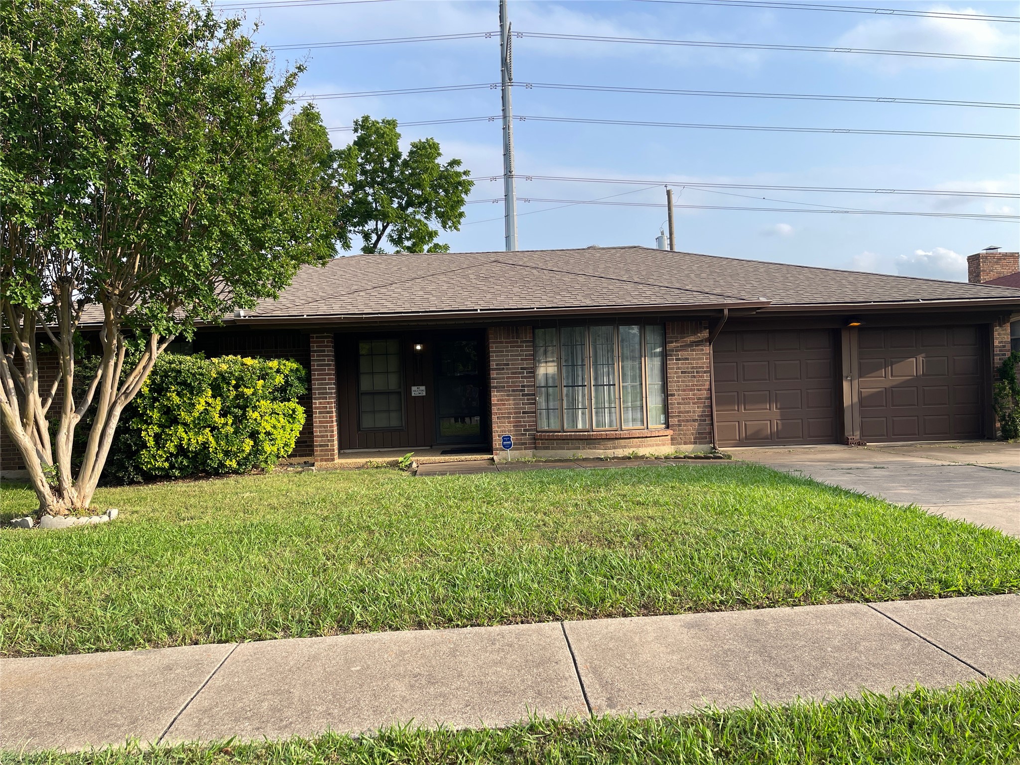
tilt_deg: -1.1
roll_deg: +1.6
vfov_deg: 54.9
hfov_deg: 69.4
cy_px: 382
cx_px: 510
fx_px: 737
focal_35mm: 25
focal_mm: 5.1
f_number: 1.6
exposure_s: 1/1513
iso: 32
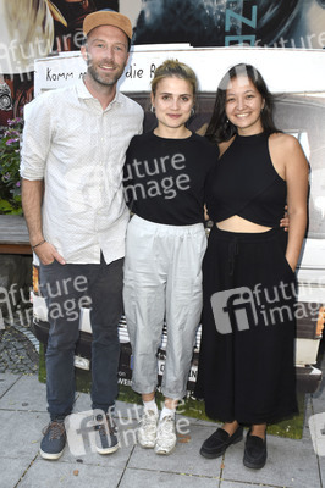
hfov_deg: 33.0
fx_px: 549
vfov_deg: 48.0
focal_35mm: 40
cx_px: 162
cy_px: 244
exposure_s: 1/160
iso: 800
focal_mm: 27
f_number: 6.3
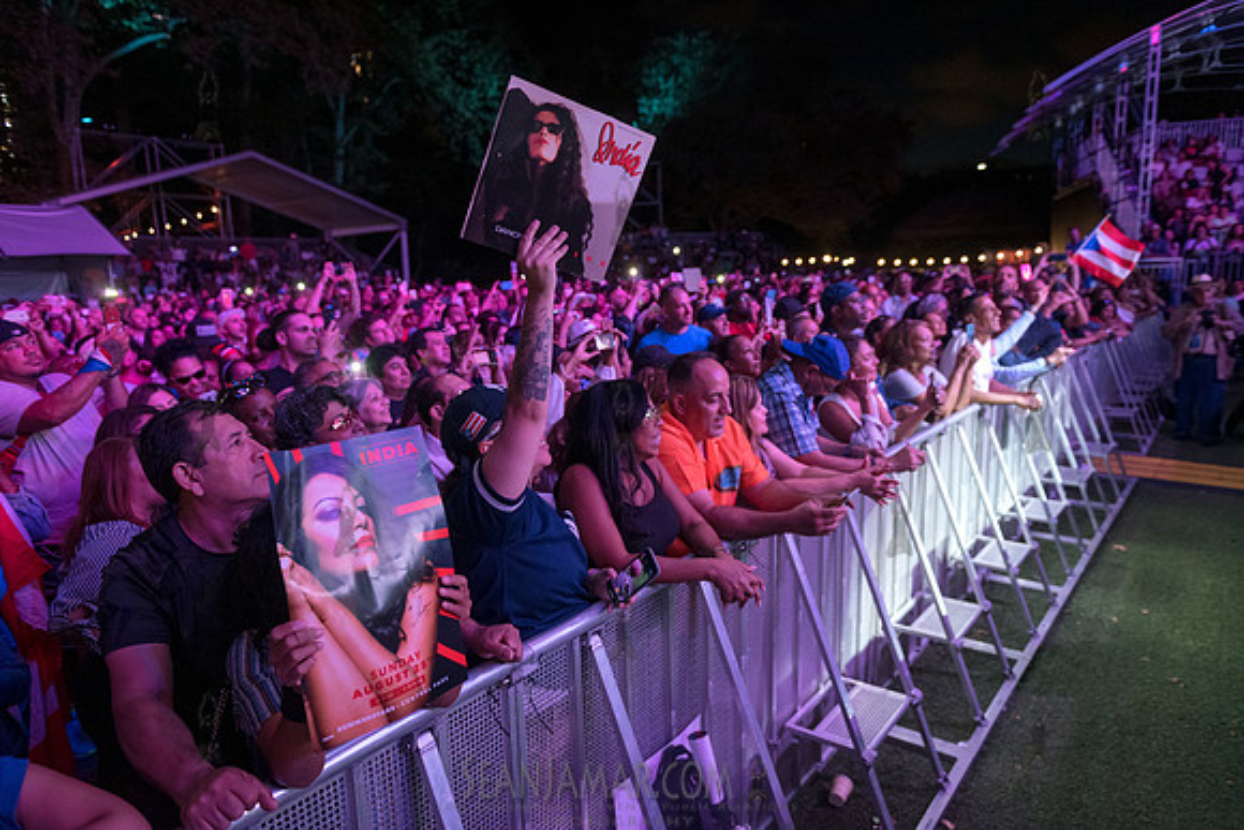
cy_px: 415
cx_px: 622
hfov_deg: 73.7
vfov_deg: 53.2
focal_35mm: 24
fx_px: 829
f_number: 3.2
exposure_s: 1/200
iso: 3200
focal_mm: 24
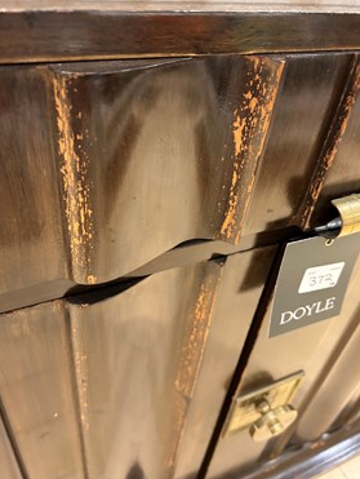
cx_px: 170
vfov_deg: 63.4
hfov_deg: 49.8
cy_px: 227
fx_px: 388
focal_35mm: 28
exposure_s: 1/60
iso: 400
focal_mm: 5.7
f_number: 1.5
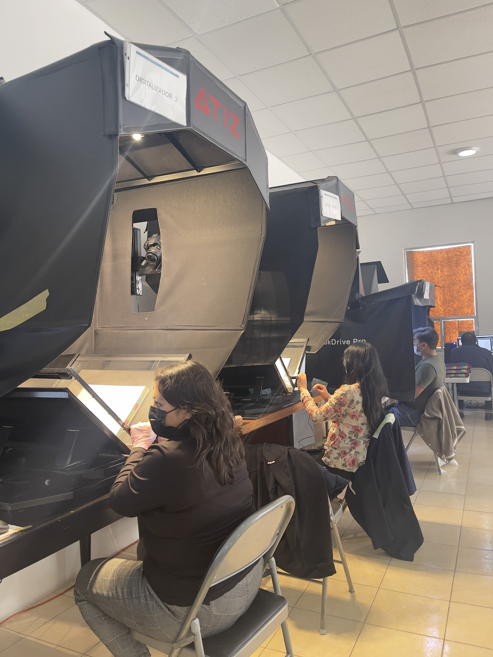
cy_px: 328
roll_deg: +2.4
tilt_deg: +0.1
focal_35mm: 25
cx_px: 246
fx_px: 475
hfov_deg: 54.9
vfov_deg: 69.4
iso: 160
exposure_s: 1/60
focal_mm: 5.1
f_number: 1.6
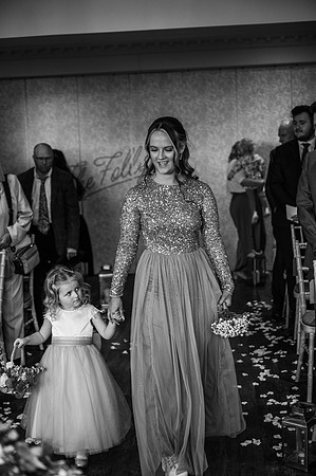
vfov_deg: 39.6
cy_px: 238
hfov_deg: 26.9
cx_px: 158
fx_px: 660
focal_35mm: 50
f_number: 2.8
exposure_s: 1/200
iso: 800
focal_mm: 50
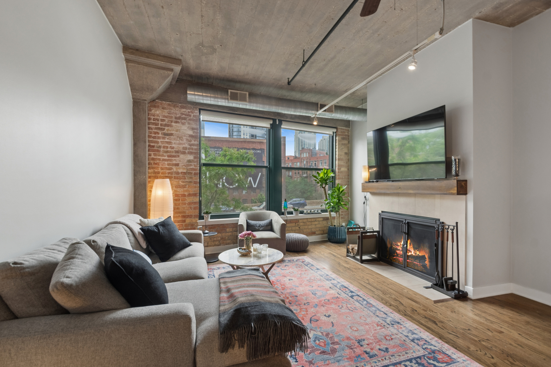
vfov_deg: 77.2
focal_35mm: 15
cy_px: 184
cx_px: 276
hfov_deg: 100.4
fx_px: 229
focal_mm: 10
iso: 400
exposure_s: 1/40
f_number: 8
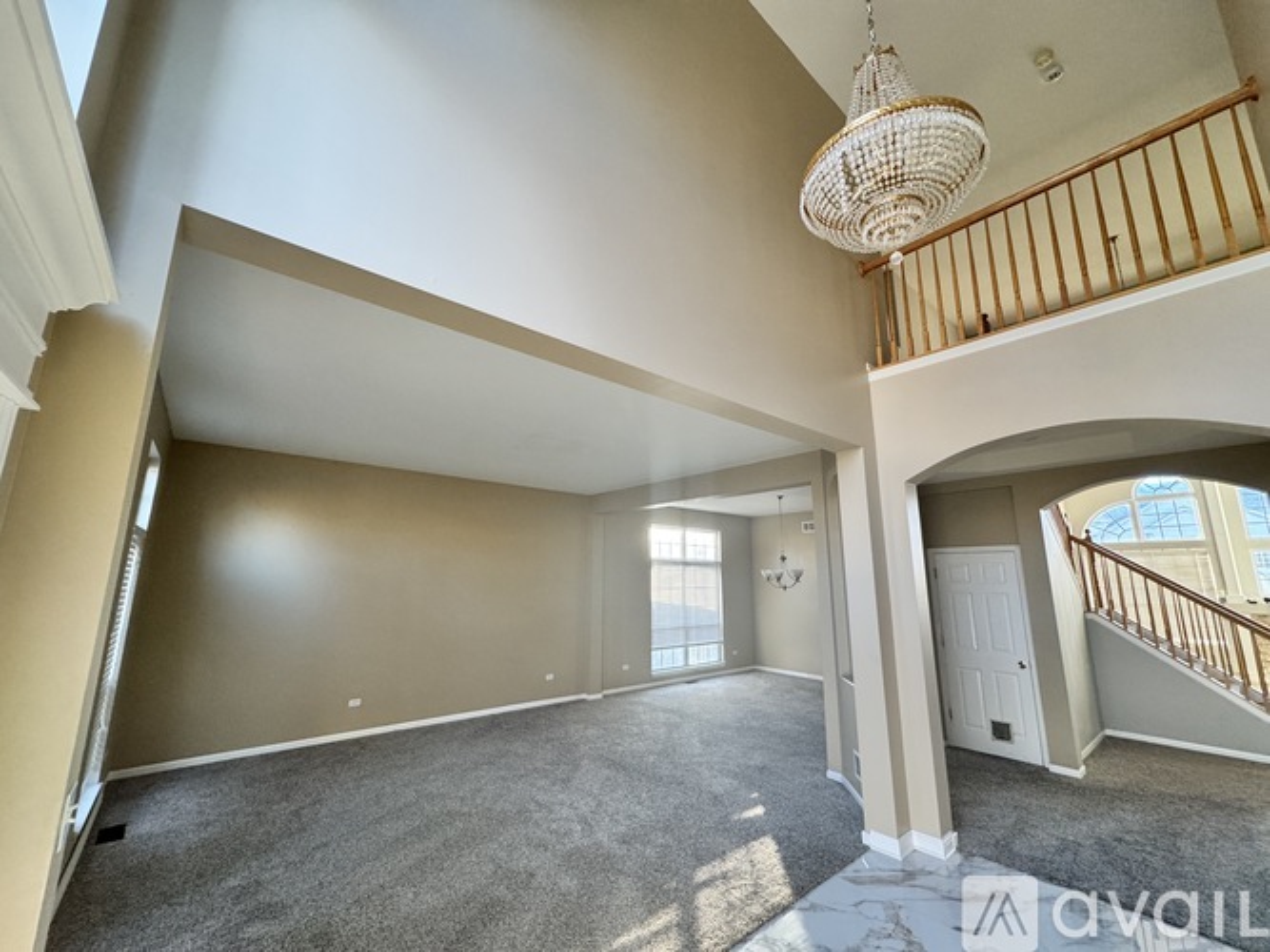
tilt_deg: +11.4
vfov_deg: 85.7
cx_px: 635
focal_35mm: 14
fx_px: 514
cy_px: 476
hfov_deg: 102.1
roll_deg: -0.1
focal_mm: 2.22
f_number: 2.2
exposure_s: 1/99
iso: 250
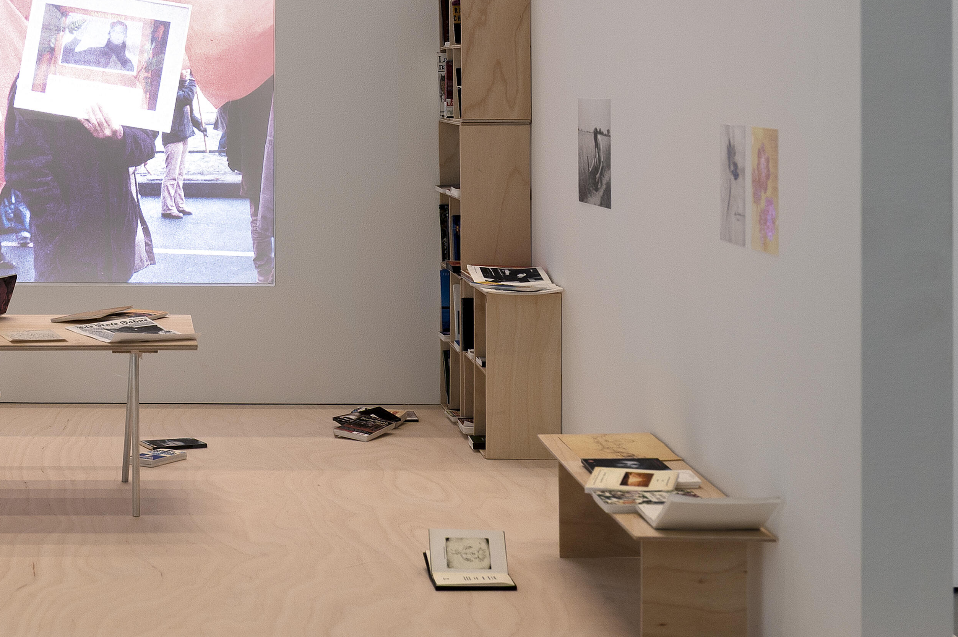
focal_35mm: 71
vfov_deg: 18.7
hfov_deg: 27.3
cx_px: 89
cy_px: 30
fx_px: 1893
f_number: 11
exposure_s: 1/1.25
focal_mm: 29.5
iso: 100
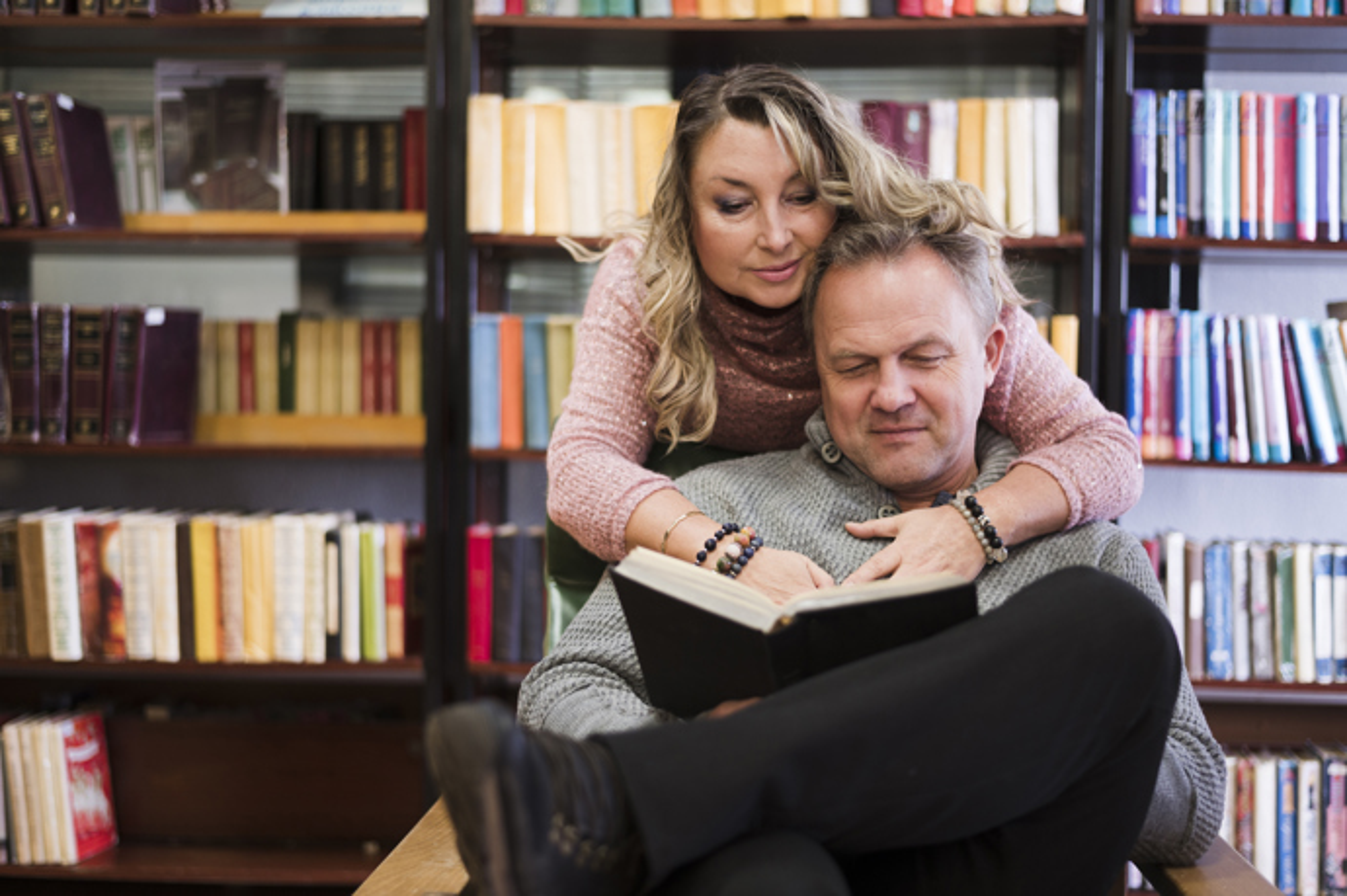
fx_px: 1869
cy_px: 448
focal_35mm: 50
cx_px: 674
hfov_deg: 39.6
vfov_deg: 27.0
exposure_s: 1/50
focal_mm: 50
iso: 400
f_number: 1.8
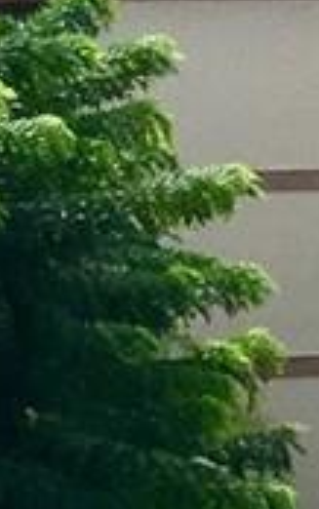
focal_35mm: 283
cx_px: 1794
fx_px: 3930
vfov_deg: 6.7
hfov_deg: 4.0
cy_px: 1498
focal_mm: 4.15
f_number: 2.2
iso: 25
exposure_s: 1/1241
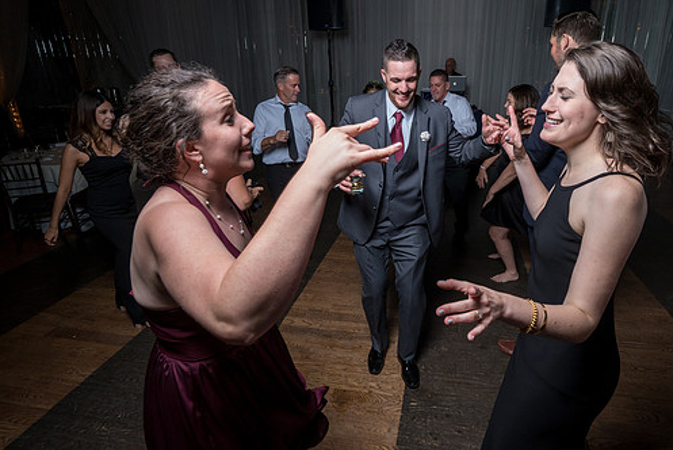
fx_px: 393
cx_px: 381
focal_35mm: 21
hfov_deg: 80.8
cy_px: 212
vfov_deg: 59.5
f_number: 5.6
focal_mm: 18
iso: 2000
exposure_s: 1/200
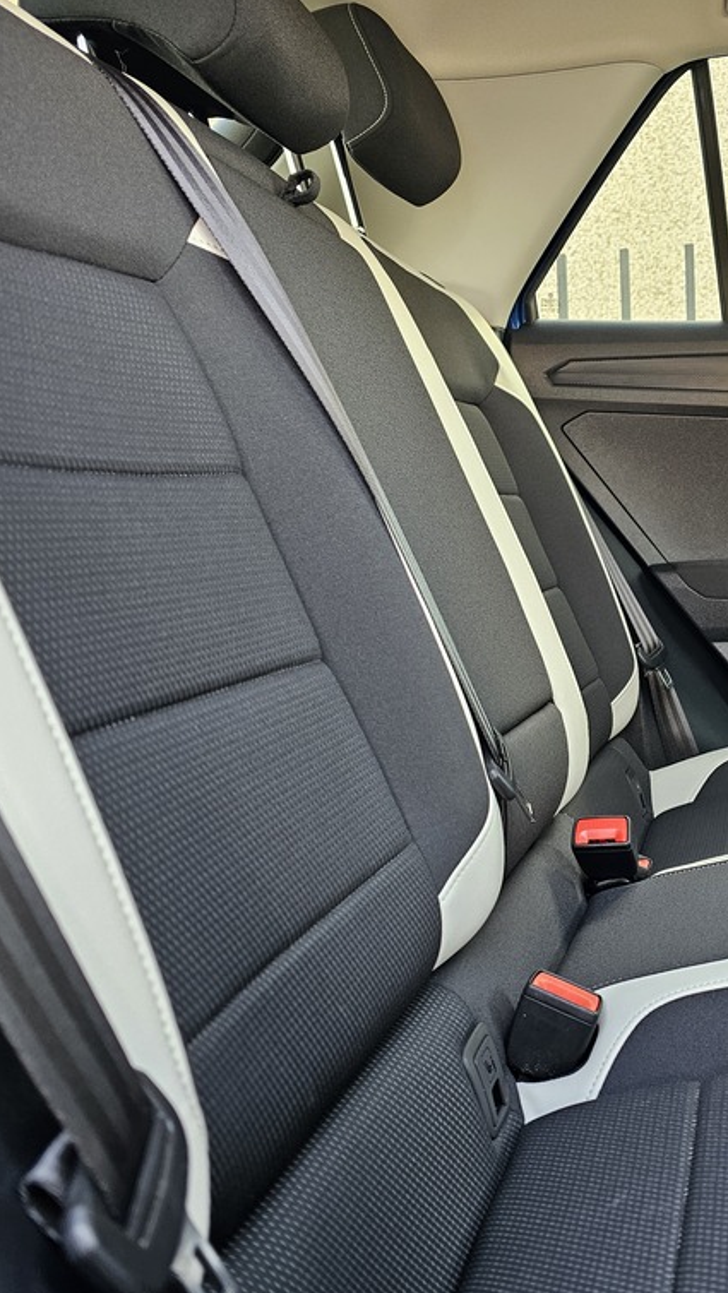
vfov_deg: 58.0
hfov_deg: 33.5
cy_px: 647
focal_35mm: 34
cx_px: 596
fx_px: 1166
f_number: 1.7
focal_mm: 6.3
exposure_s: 1/120
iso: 200
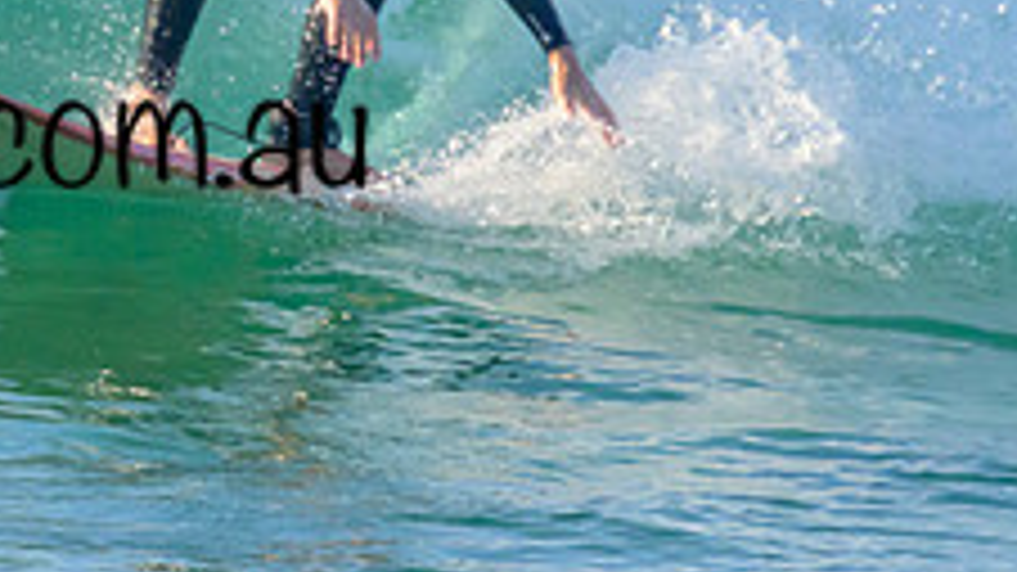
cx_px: 50
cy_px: -110
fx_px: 74734
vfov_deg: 0.4
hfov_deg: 0.8
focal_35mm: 2772
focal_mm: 800
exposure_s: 1/2000
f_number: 11
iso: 1800
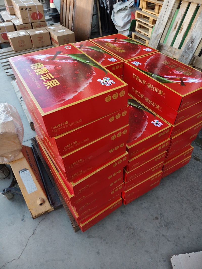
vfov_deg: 73.9
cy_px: 134
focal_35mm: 23
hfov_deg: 58.9
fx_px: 179
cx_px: 101
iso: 50
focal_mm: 5.56
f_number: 1.88
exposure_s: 1/191
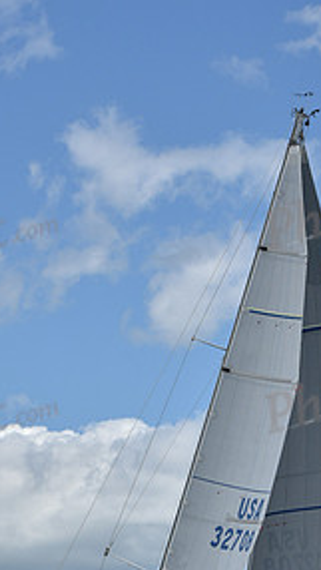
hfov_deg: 7.1
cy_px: 514
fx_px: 2571
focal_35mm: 170
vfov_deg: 12.6
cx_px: 162
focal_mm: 80
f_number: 9
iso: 320
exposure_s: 1/1250
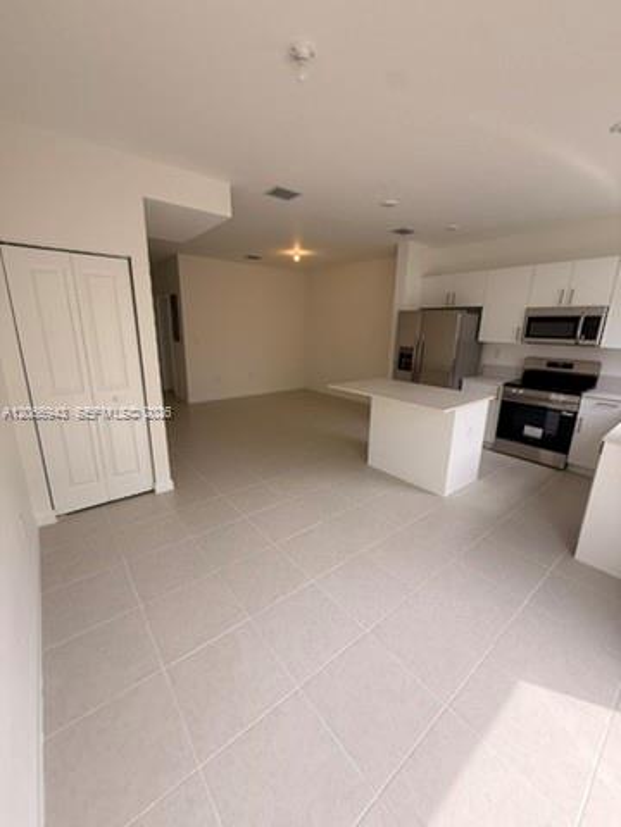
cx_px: 310
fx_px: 335
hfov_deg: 85.7
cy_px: 414
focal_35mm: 14
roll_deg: -1.2
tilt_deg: -14.1
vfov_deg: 102.1
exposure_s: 1/120
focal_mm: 2.22
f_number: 2.2
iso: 50
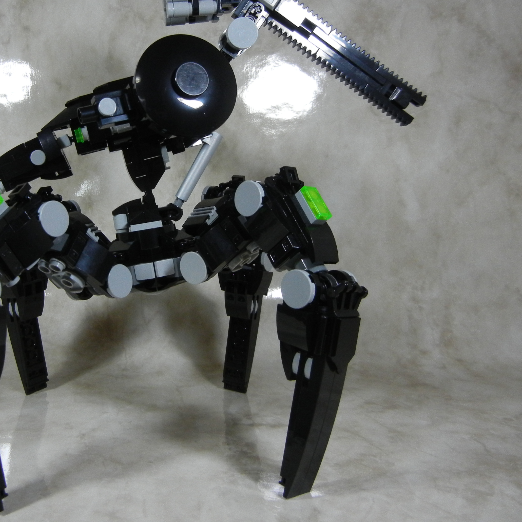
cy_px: 213
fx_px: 717
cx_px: 158
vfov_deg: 39.9
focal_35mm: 42
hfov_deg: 39.4
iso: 400
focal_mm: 5.4
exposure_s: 1/107
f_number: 3.5
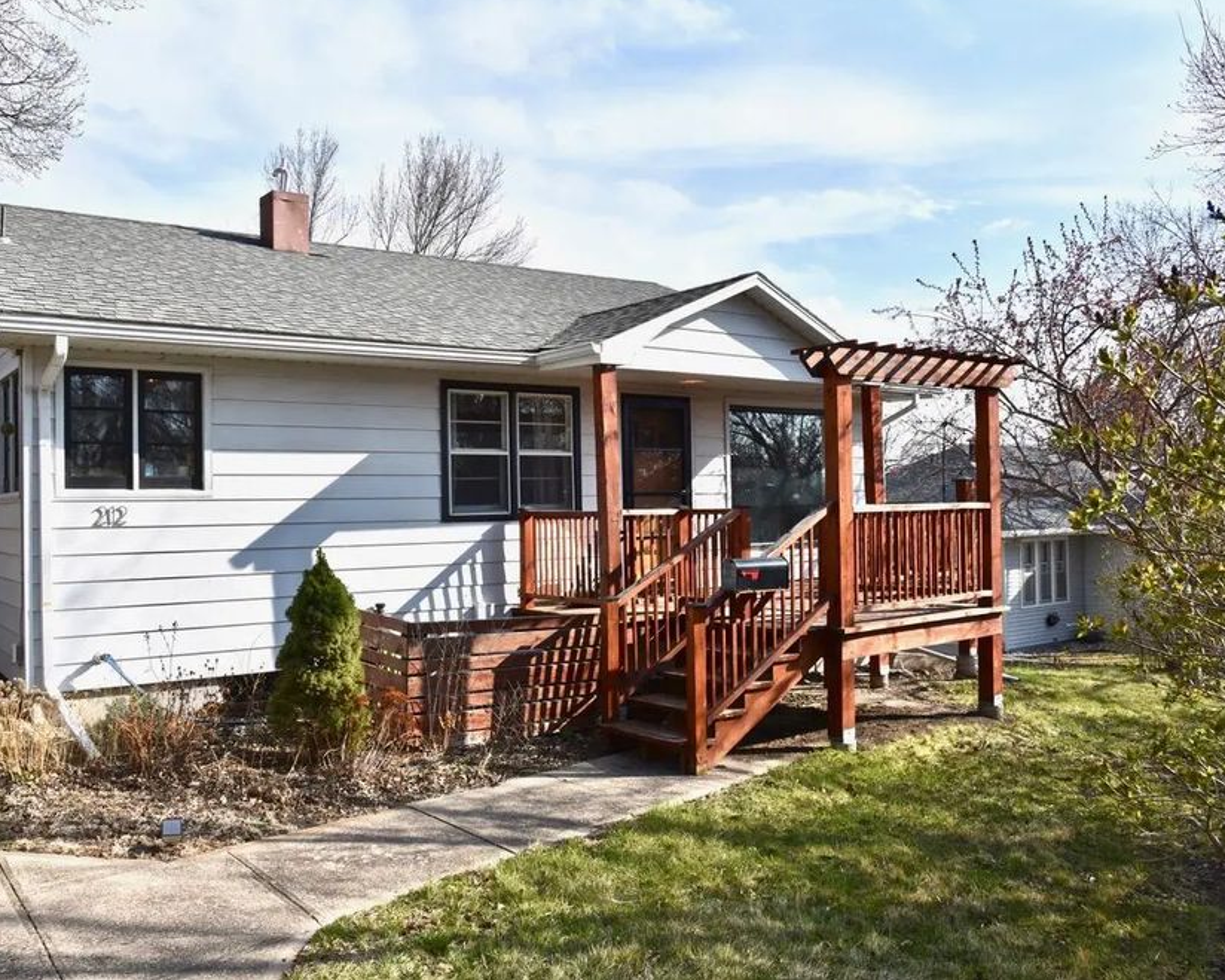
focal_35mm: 28
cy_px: 474
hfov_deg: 62.0
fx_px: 1015
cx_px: 541
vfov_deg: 51.5
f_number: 10
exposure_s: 1/400
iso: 200
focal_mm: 24
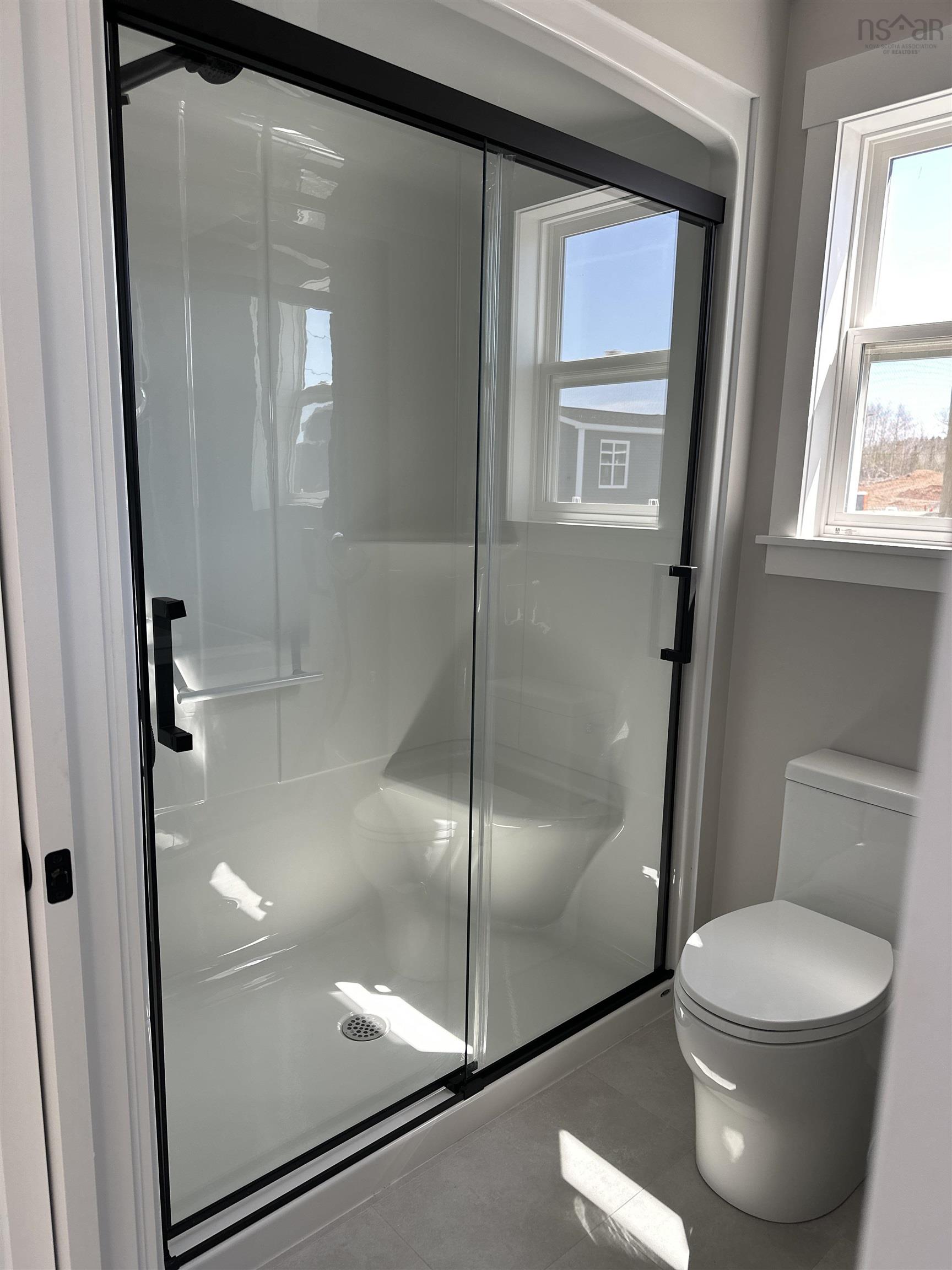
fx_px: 880
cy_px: 635
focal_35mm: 24
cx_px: 476
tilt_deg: -9.8
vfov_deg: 71.6
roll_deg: -0.6
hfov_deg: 56.8
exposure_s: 1/212
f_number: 1.78
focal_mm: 6.86
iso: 80
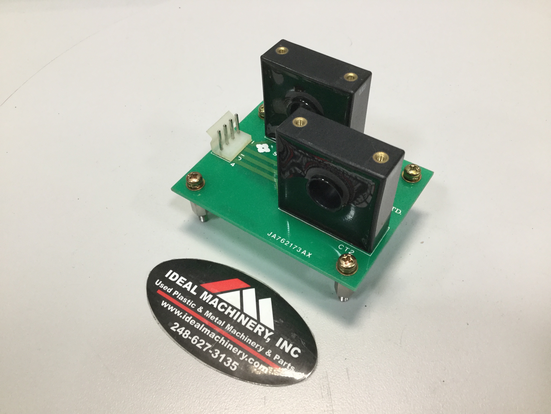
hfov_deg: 58.4
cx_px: 276
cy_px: 207
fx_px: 493
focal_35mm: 31
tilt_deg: -50.4
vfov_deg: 45.4
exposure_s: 1/30
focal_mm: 3.3
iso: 40
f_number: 2.4
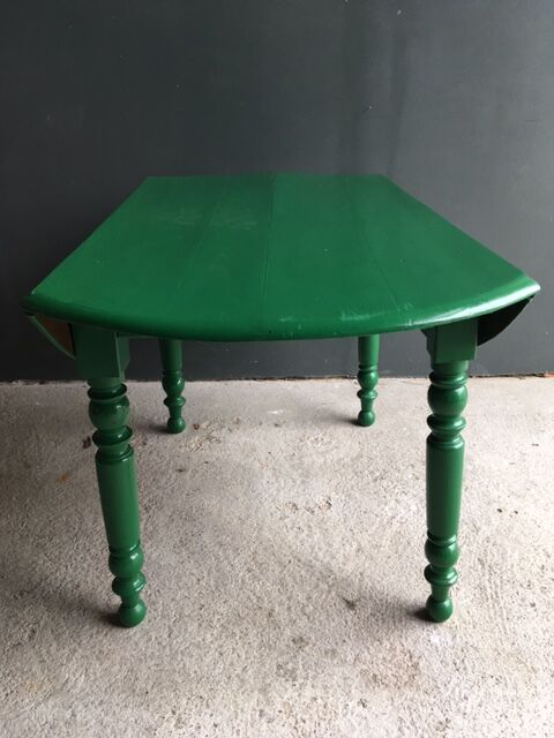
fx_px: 619
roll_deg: +0.9
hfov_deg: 48.2
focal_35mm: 29
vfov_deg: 61.7
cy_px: 369
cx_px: 277
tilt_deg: -24.7
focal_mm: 4.15
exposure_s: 1/33
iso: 64
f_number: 2.2
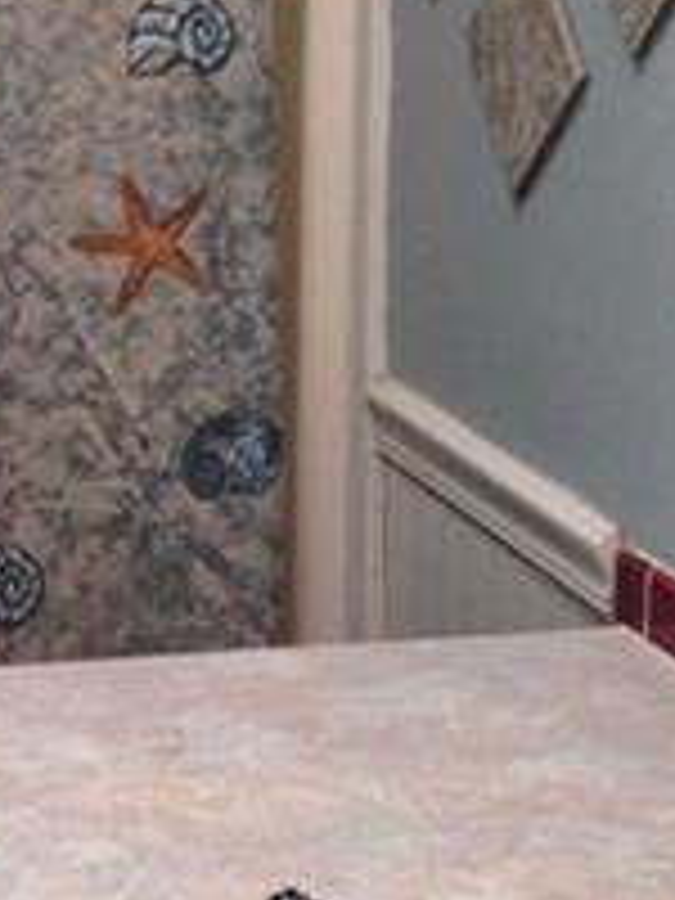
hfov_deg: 11.0
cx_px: -495
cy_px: 225
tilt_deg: -7.1
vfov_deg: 15.5
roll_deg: +2.1
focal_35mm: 127
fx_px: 3302
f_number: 2.4
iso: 50
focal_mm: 4.12
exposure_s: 1/40
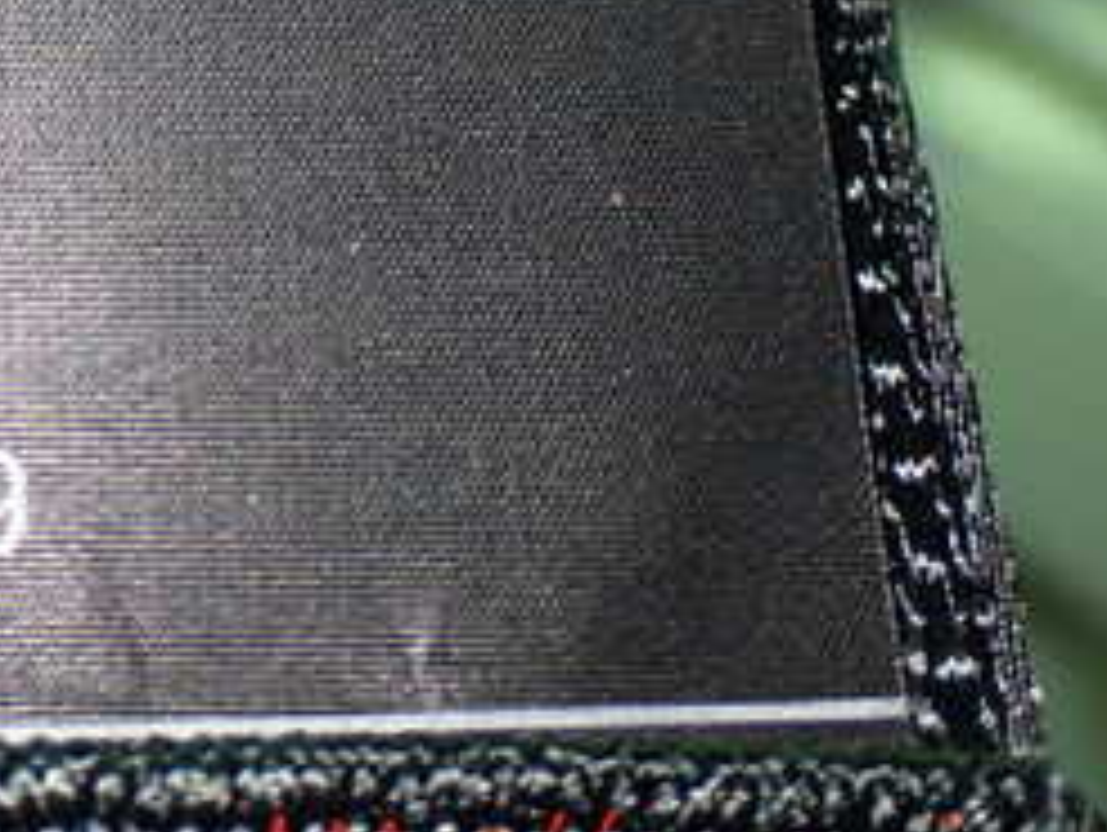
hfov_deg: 19.0
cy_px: -94
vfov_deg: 14.5
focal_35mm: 100
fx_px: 3201
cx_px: -63
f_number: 2.8
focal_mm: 7.31
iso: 800
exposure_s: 1/80
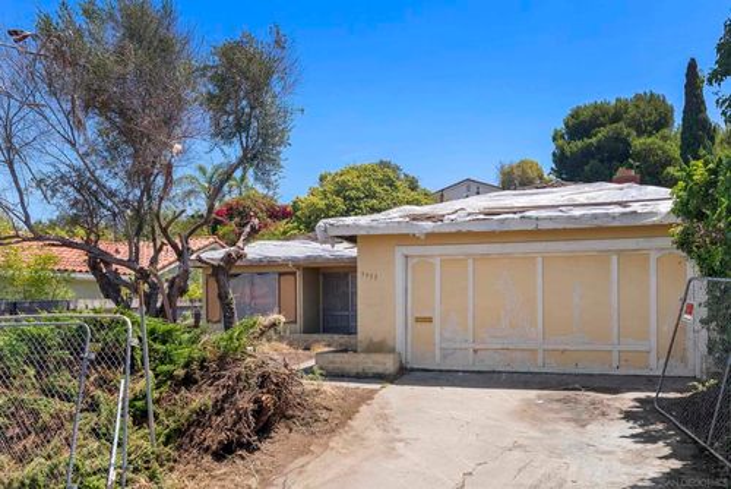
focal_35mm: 32
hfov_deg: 58.7
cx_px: 366
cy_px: 244
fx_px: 650
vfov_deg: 41.2
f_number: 9
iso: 500
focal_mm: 32
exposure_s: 1/320
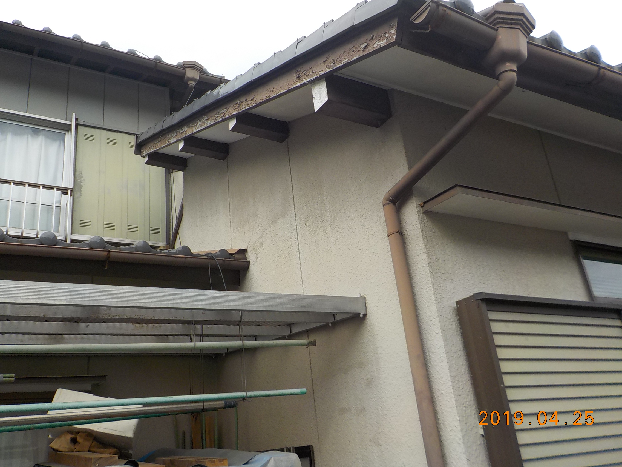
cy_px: 234
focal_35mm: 30
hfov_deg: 60.0
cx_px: 311
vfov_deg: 46.8
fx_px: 539
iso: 125
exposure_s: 1/640
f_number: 3.3
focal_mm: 4.1
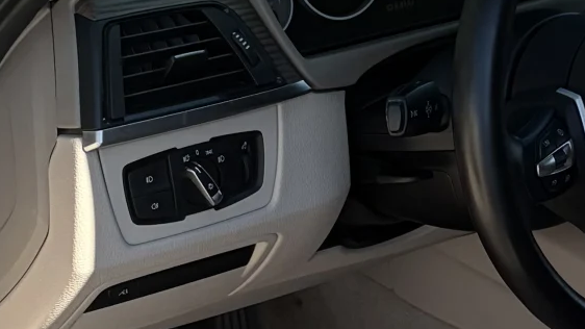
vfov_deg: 9.4
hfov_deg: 16.6
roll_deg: -4.1
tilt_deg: -28.0
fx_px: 2001
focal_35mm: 129
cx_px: 388
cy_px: 278
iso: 64
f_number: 1.6
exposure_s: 1/1117
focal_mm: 5.96
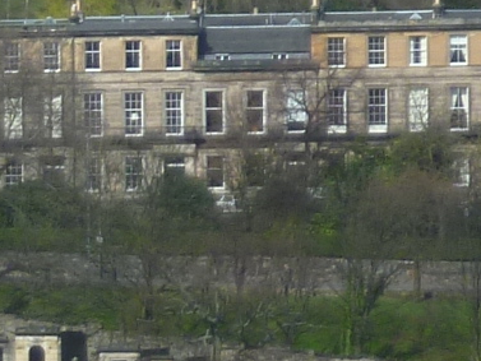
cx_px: -560
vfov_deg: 2.2
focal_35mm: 686
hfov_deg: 2.9
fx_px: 9535
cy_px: 594
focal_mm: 18
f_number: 5.6
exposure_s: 1/400
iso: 80
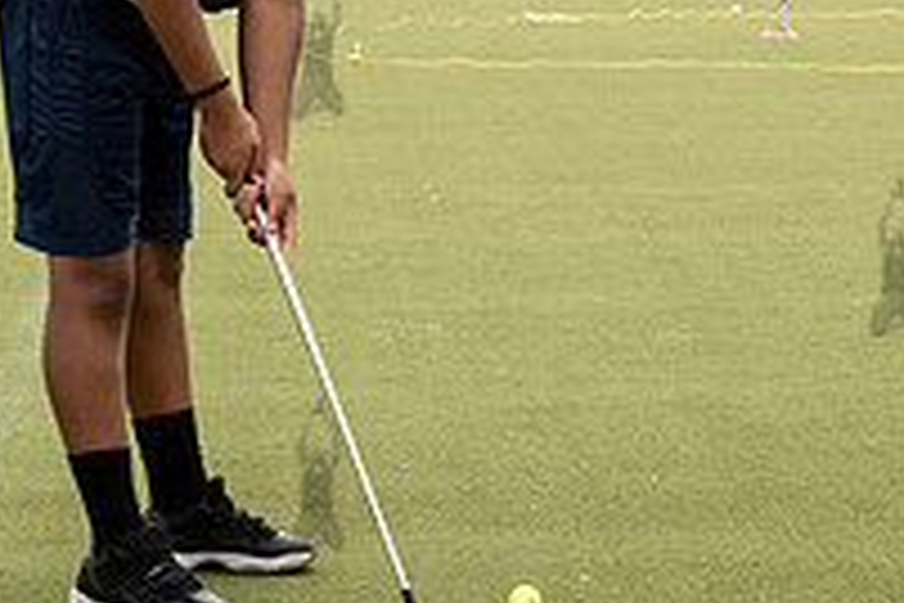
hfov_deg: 13.1
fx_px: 3942
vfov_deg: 8.7
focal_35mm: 157
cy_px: -31
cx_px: 271
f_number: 5
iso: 200
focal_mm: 48
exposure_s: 1/640
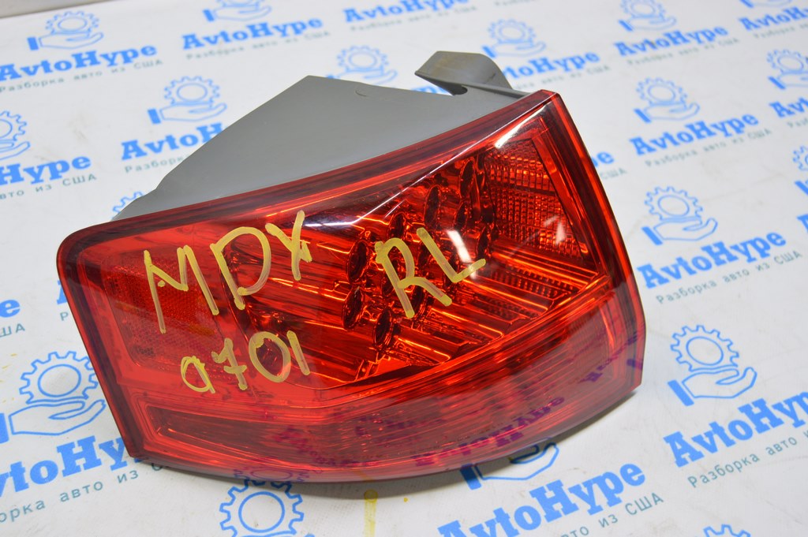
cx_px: 404
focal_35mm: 39
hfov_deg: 49.6
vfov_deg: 34.2
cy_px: 268
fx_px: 875
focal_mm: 26
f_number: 5.6
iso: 400
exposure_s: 1/20
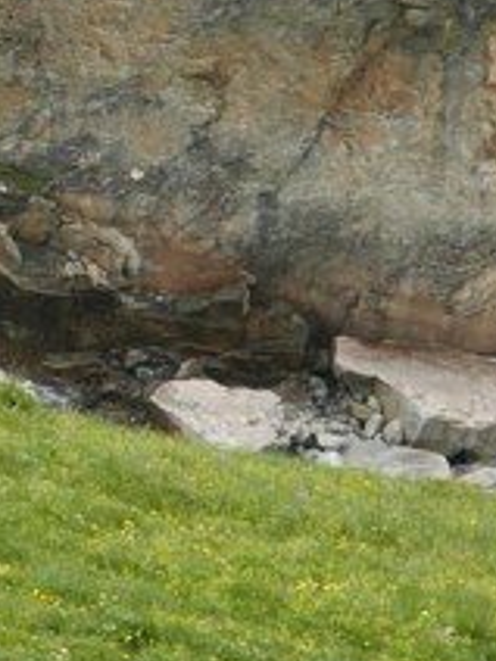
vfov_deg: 9.4
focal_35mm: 206
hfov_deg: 6.6
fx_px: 3936
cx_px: -909
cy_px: -296
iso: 200
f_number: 5.6
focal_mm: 17.2
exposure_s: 1/320
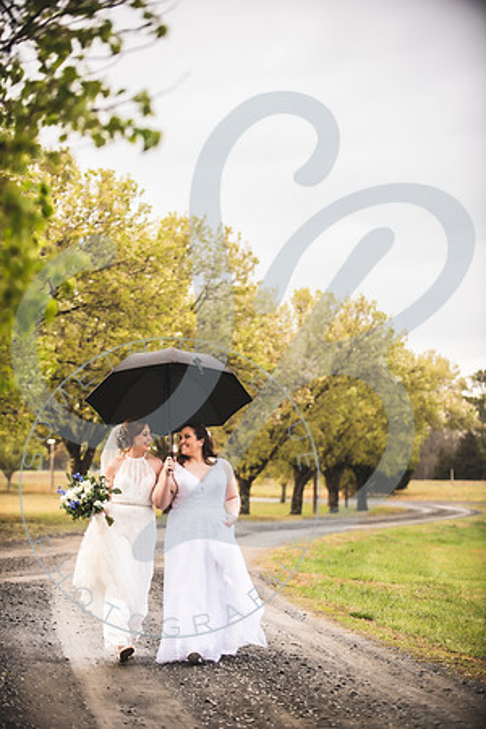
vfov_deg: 19.5
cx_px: 243
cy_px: 364
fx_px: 2126
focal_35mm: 105
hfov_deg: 13.0
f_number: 2.8
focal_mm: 105
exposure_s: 1/250
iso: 320
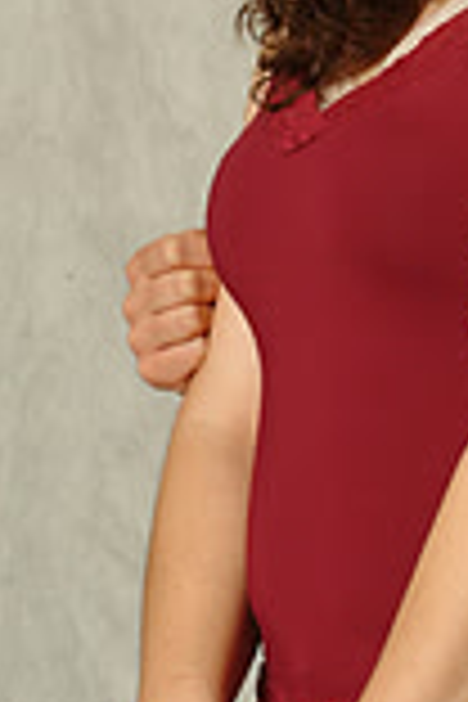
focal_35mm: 342
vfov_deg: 6.0
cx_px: 596
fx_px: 6677
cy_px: -126
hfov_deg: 4.0
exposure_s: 1/125
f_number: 13
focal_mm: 79
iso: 400
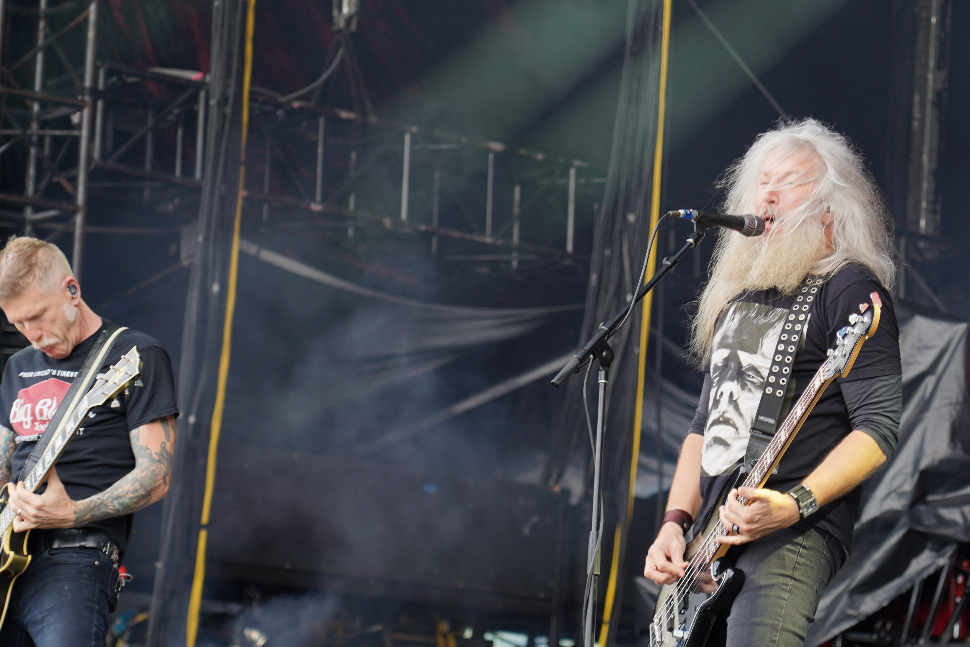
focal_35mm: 163
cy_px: 368
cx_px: 592
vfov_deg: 8.4
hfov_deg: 12.6
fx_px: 4392
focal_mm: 105
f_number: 4
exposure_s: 1/125
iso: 125
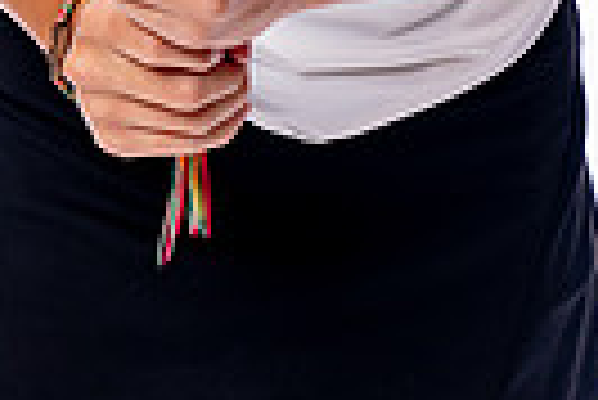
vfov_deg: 6.5
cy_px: -521
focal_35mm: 203
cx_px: 333
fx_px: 3376
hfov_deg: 10.1
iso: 400
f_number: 8
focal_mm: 60
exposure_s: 1/250
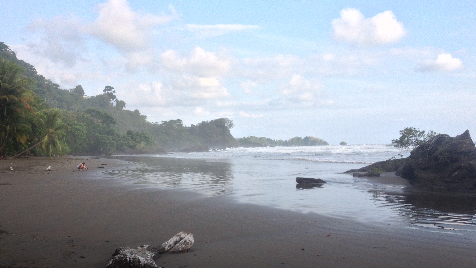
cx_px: 242
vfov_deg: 30.4
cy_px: 133
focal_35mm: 39
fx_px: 492
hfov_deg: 51.6
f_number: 2.4
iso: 50
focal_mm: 4.28
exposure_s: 1/951
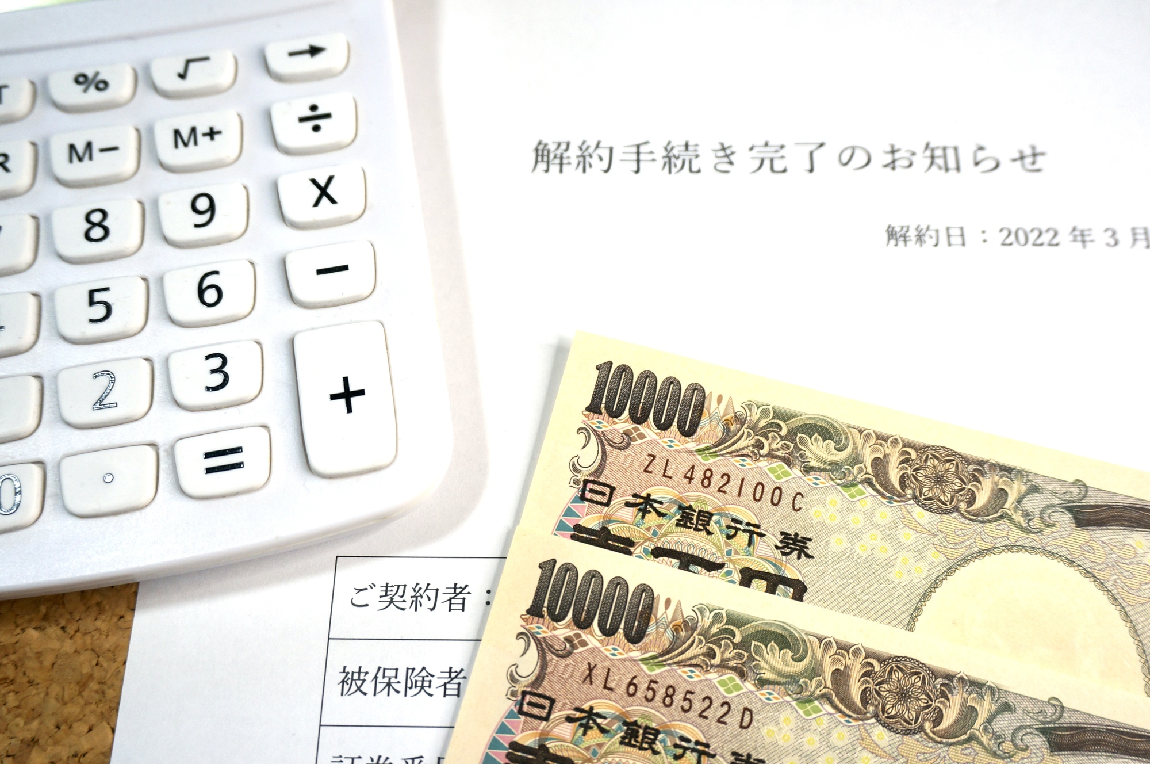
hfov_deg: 55.2
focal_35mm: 34
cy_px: 382
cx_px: 575
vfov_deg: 38.3
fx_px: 1101
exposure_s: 1/60
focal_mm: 23
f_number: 4.5
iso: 250
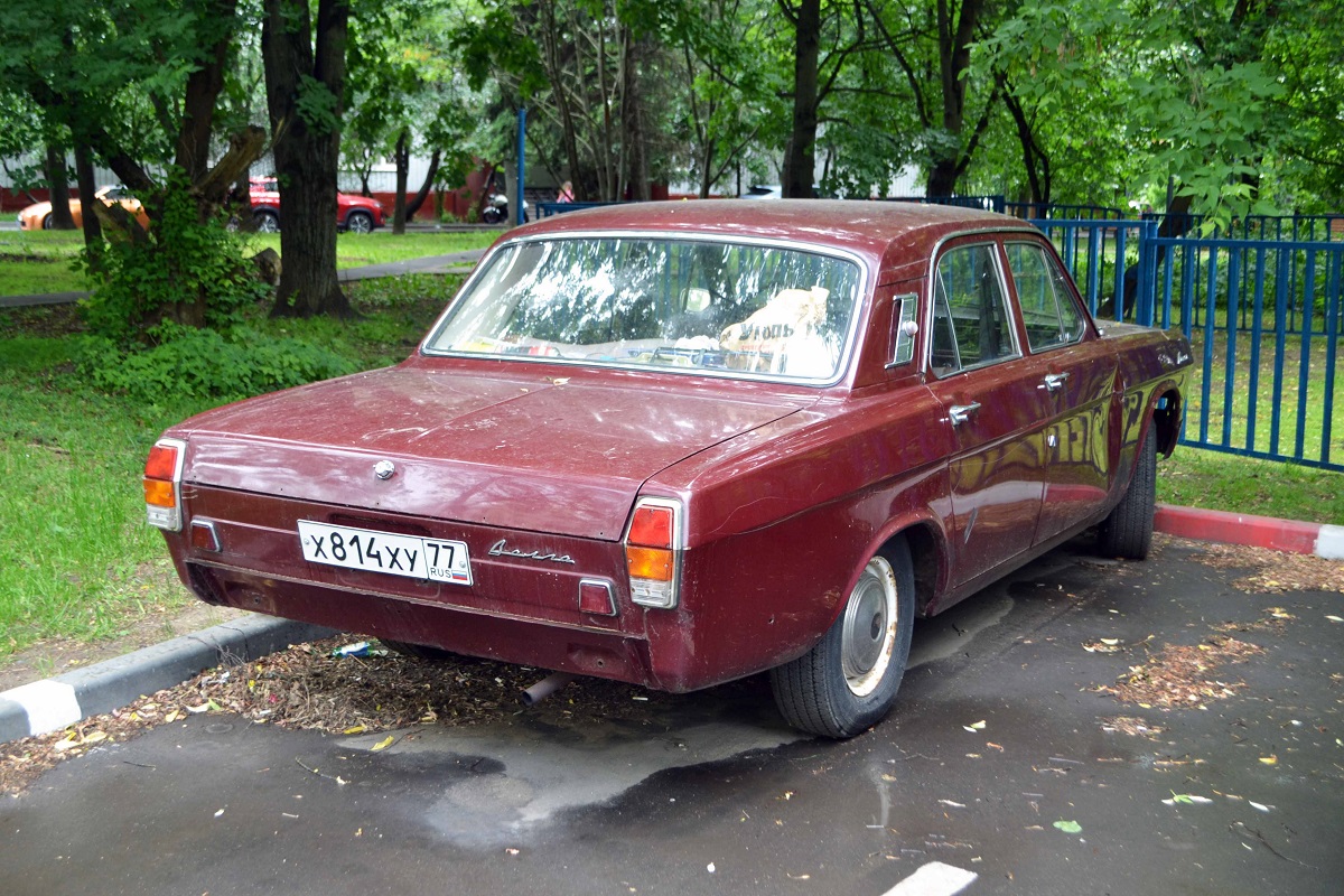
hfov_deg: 45.0
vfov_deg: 30.8
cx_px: 672
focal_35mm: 44
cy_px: 448
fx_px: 1624
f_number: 4.5
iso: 400
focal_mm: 29
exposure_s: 1/80
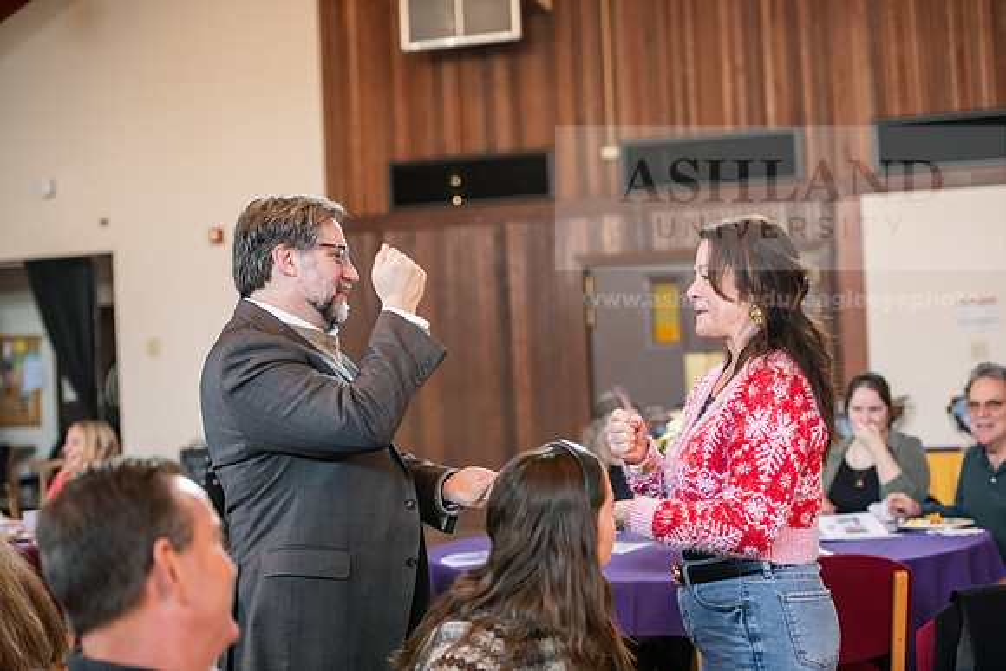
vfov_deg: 19.5
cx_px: 503
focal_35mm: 70
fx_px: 1956
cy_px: 336
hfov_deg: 28.8
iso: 1600
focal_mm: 70
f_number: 3.2
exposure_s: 1/200
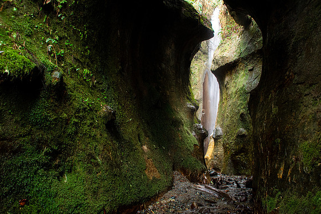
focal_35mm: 31
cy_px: 105
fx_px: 273
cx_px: 174
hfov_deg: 60.9
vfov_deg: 42.9
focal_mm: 18
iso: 1000
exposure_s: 1/13
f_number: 3.5
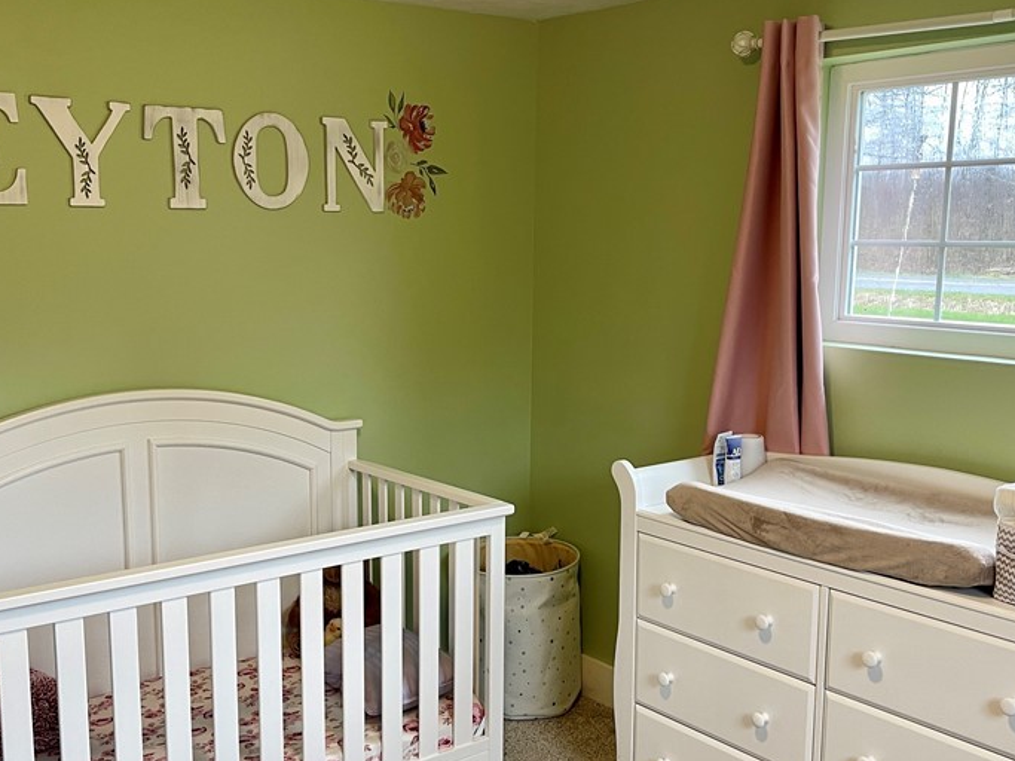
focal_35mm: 39
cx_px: 458
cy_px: 443
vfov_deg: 36.7
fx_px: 1143
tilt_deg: -10.4
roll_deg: +0.2
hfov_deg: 47.8
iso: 100
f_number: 1.6
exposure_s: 1/60
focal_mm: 5.1
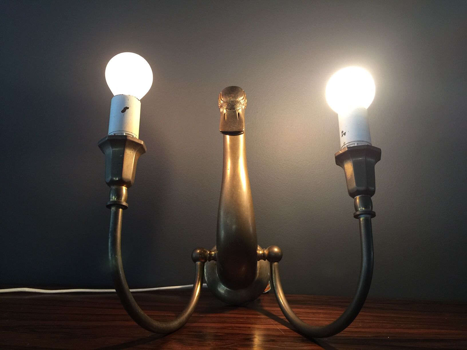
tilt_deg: +1.7
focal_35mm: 29
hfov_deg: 61.7
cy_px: 175
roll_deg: -3.4
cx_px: 234
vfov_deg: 48.2
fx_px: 391
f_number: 2.2
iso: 64
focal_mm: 4.15
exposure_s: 1/17
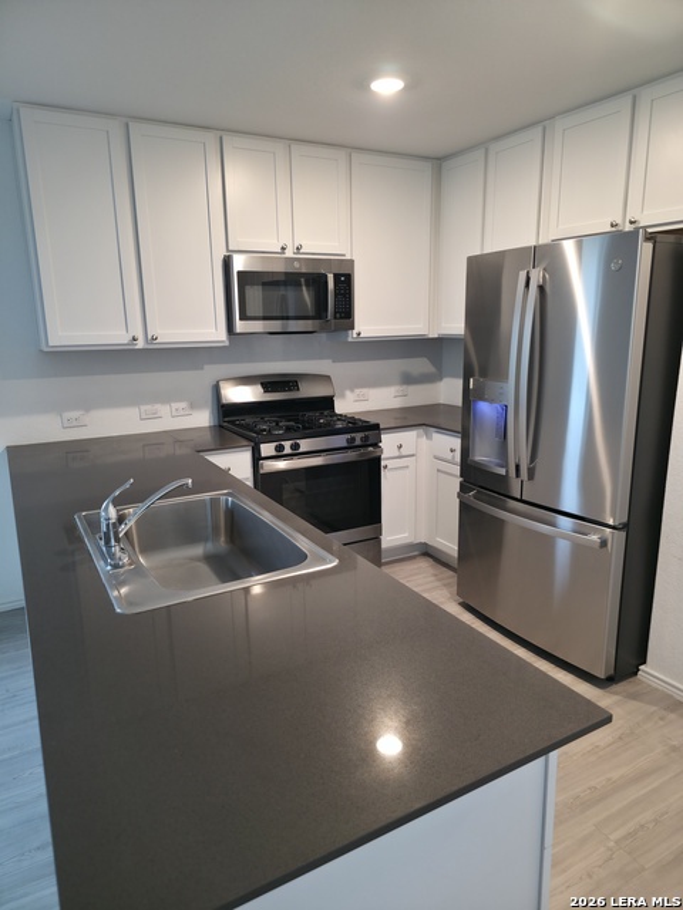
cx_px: 342
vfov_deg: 73.9
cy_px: 455
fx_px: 605
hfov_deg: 58.9
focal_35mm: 23
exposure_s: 1/40
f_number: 1.7
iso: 160
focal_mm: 6.3
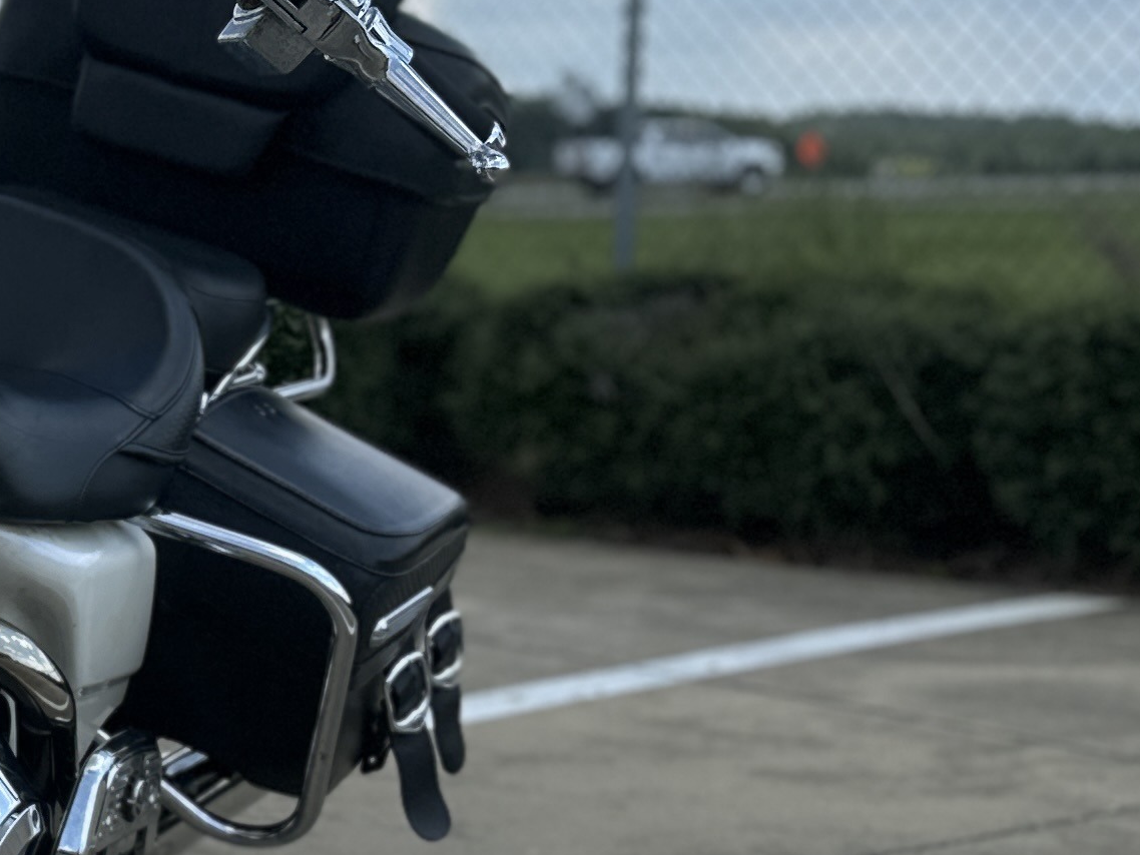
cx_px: -544
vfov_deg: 17.4
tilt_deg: -3.8
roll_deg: +0.3
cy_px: 419
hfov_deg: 20.0
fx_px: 2800
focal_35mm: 85
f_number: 1.78
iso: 80
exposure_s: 1/4762
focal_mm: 6.86
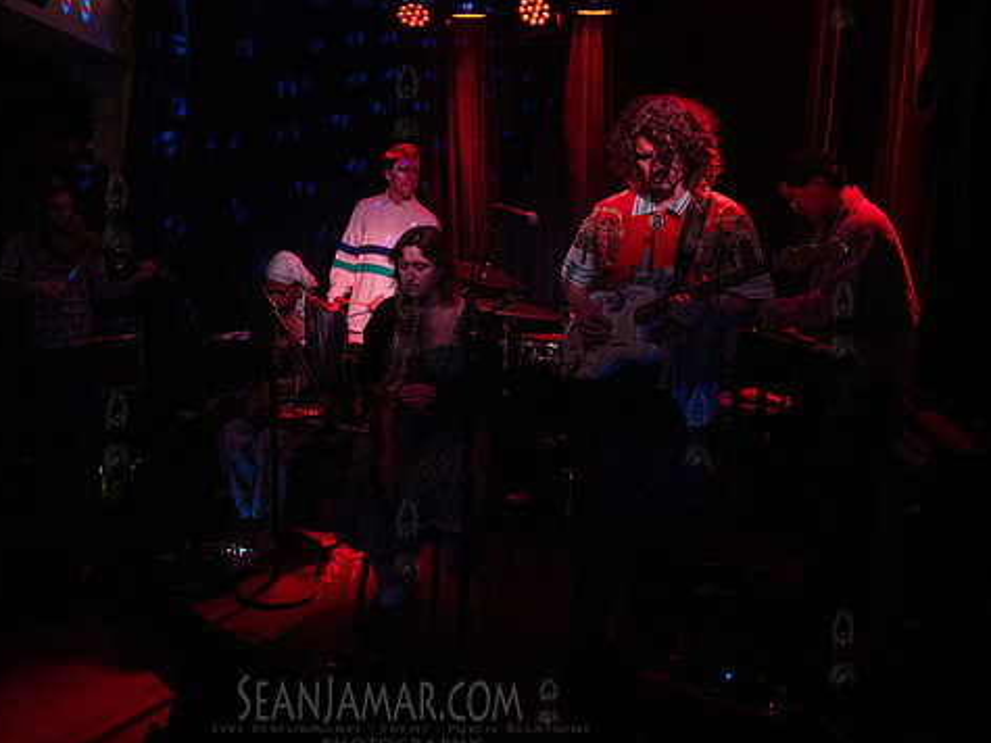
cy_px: 317
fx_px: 887
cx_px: 356
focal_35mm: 31
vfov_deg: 45.3
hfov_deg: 57.5
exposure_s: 1/250
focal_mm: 24
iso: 10000
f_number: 3.2
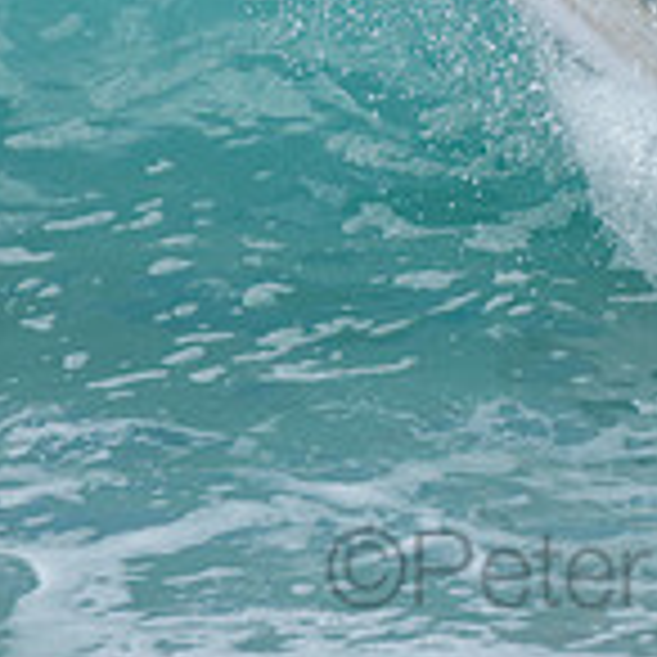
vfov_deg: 0.9
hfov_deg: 0.9
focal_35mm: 2026
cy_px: -178
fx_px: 43504
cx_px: 675
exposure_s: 1/1250
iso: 250
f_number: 5.6
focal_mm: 400
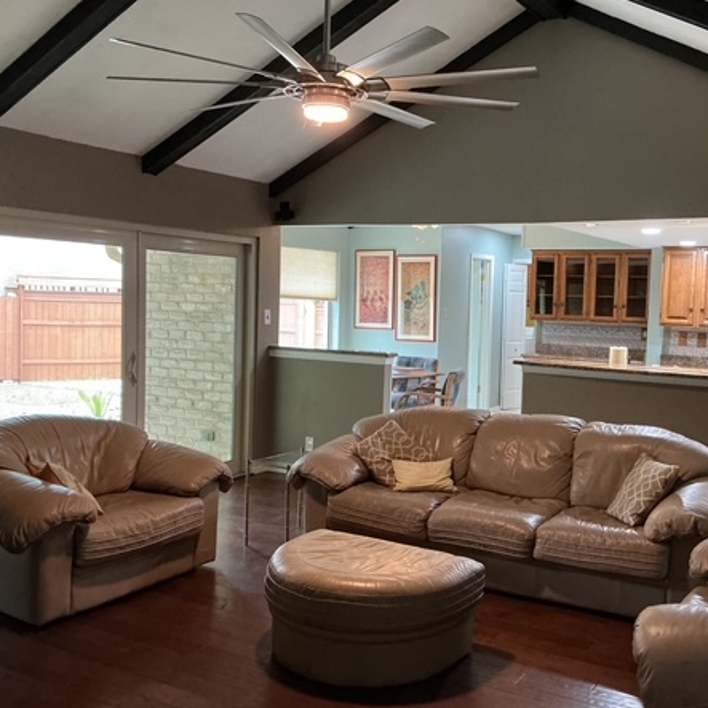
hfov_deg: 44.7
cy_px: 344
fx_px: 856
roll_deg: -1.9
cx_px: 417
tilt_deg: -2.6
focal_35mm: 37
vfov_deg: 44.9
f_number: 1.8
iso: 250
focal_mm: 3
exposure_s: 1/40
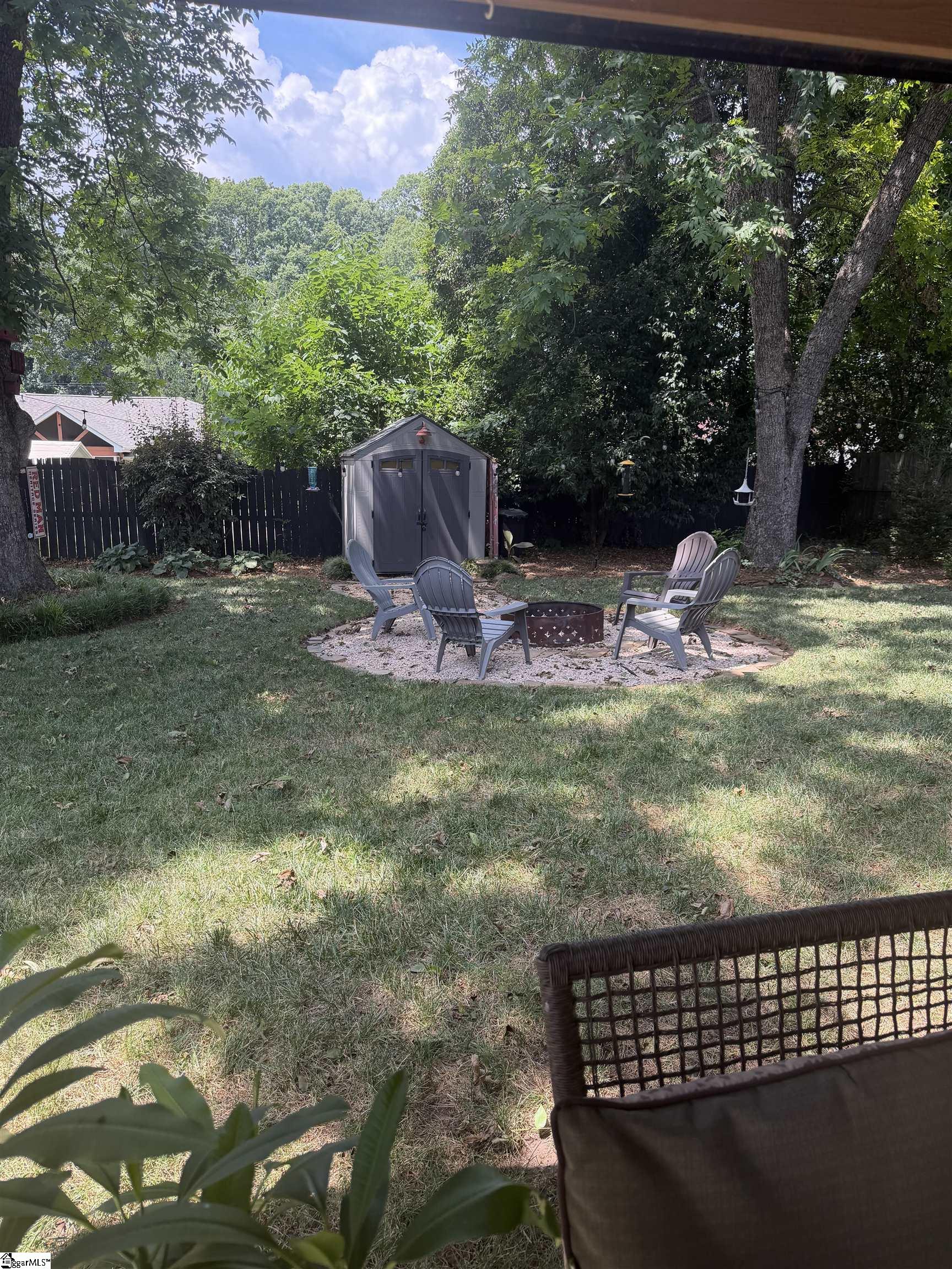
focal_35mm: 24
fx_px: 880
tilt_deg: -11.9
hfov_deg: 56.8
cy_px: 634
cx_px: 476
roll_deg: -1.9
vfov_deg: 71.6
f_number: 1.78
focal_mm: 6.76
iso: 100
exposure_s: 1/728
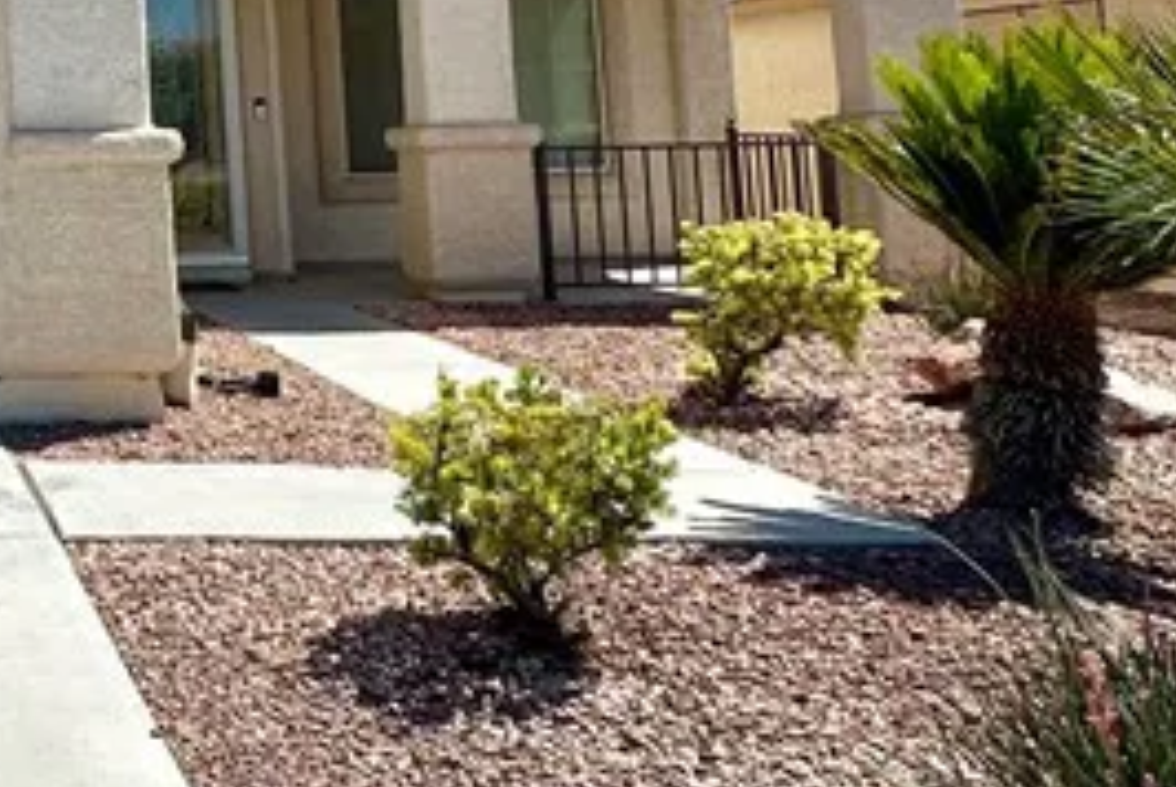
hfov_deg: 27.7
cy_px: -18
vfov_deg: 23.2
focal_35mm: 56
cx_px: -460
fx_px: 1831
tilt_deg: +6.3
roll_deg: +0.8
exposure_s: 1/2257
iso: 50
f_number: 2.2
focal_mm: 2.22
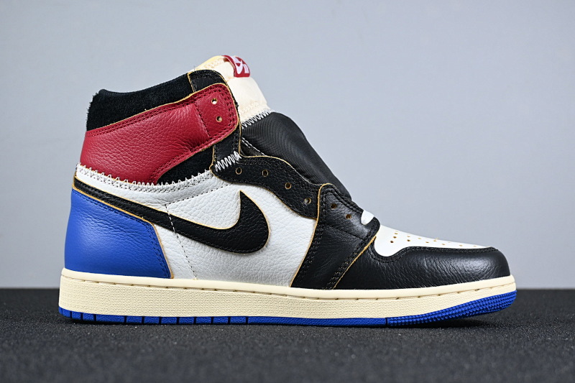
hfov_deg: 36.9
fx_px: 862
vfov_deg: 25.0
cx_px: 288
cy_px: 192
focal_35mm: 54
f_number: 5.3
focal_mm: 36
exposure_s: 1/125
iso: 560
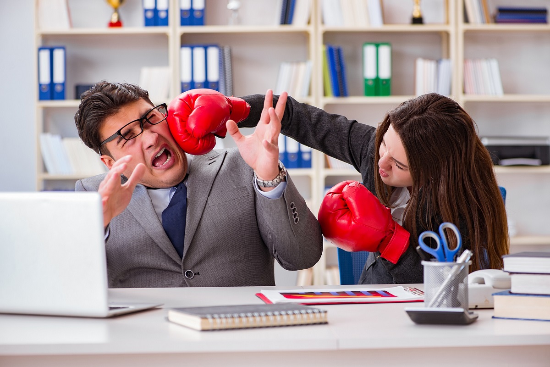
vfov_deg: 13.0
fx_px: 1604
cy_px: 184
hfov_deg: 19.5
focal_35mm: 105
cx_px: 275
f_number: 5
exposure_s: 1/100
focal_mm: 105
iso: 250
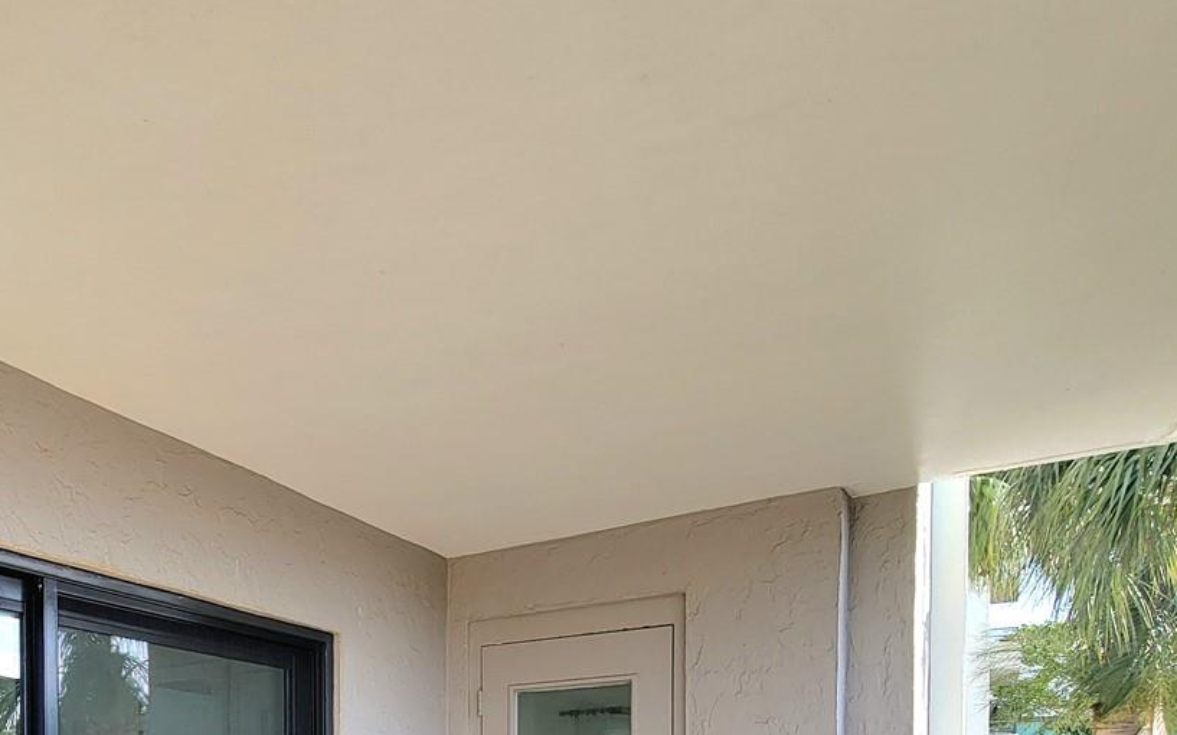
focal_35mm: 27
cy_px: 817
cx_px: 340
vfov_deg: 37.9
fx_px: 866
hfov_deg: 65.5
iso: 50
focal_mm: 2.2
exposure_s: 1/769
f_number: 2.2
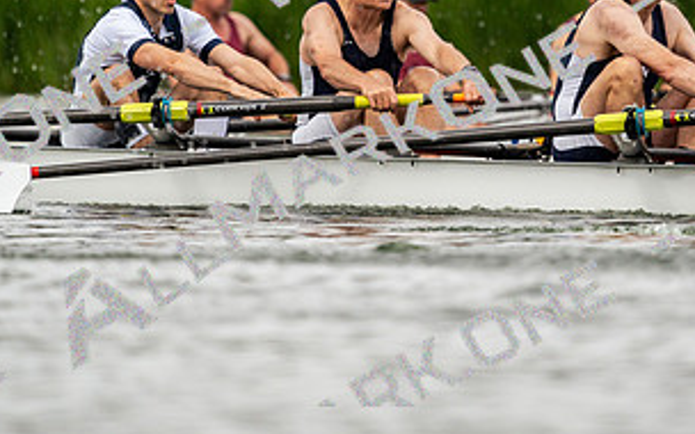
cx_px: 528
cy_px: 15
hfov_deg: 1.8
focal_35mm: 1166
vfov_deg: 1.1
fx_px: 22085
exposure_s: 1/2000
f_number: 6.3
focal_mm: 600
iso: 400
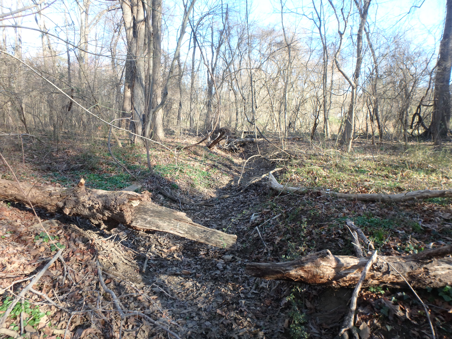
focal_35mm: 21
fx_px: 274
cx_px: 226
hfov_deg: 79.0
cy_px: 170
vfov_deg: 63.4
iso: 125
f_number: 3.5
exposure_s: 1/100
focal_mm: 3.7
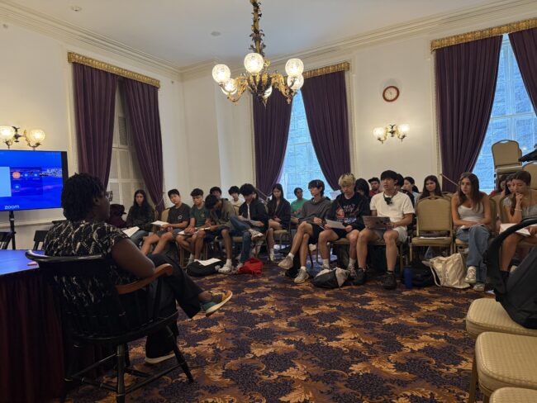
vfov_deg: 56.8
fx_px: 372
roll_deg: +3.4
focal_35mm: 24
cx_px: 268
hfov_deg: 71.6
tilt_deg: -0.8
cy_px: 202
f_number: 1.78
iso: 320
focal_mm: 6.76
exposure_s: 1/60
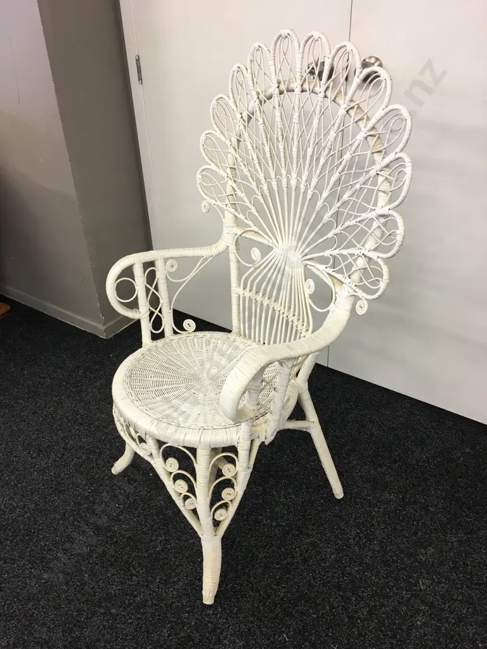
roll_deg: +1.2
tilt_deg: -31.5
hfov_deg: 48.2
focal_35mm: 29
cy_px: 324
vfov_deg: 61.7
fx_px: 544
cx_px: 244
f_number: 2.2
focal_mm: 4.15
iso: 32
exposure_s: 1/17
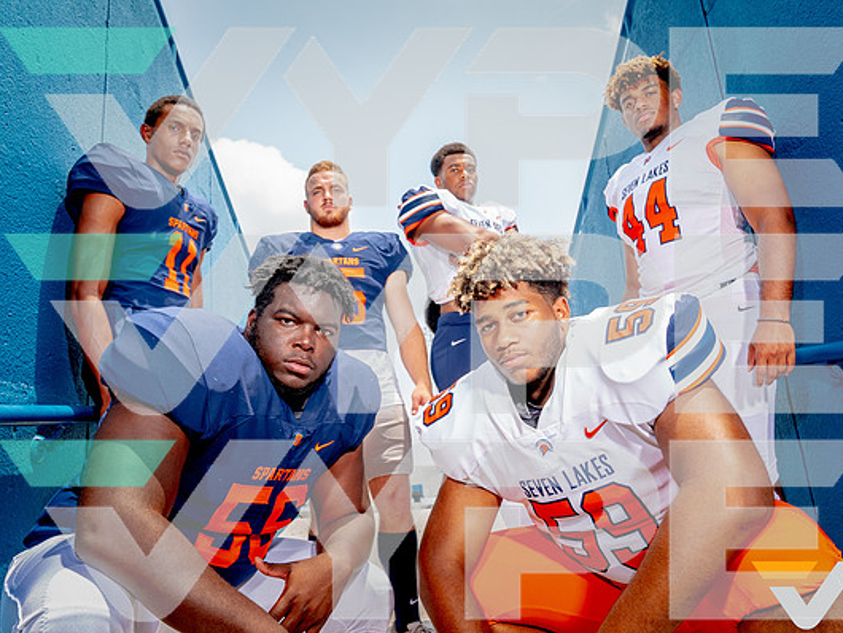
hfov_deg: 65.3
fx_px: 658
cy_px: 324
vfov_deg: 51.4
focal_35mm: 27
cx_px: 411
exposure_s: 1/125
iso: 100
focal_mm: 24
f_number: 6.7
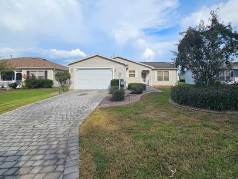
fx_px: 110
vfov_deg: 77.4
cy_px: 72
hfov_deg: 93.8
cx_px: 136
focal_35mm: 16
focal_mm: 2.2
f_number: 2.2
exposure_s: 1/2812
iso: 50
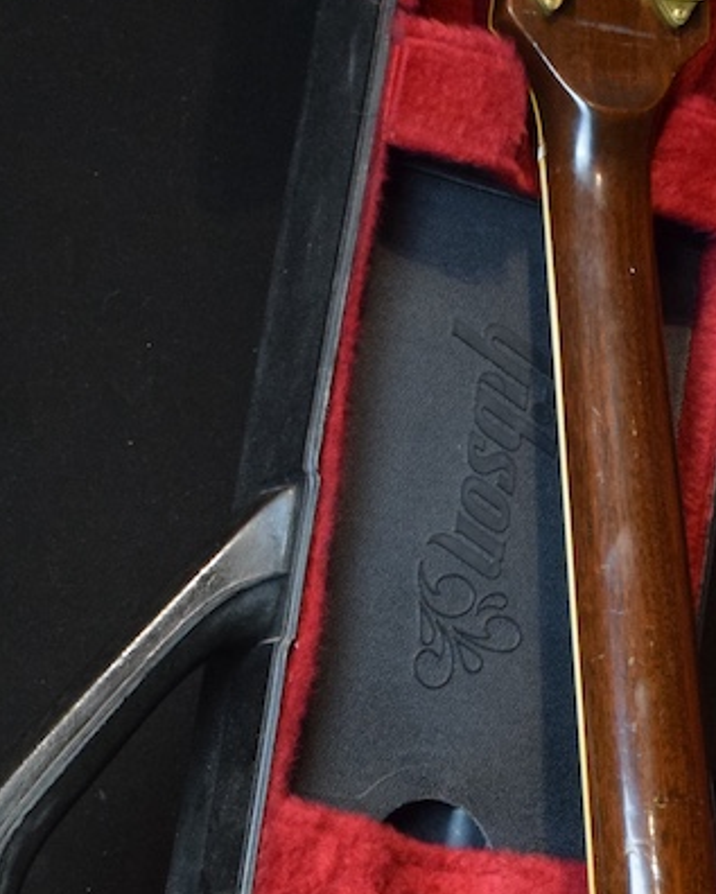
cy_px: 1154
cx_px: 601
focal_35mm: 128
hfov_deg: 12.0
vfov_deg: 14.4
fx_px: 3389
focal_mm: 24
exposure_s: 1/30
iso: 1800
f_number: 3.8
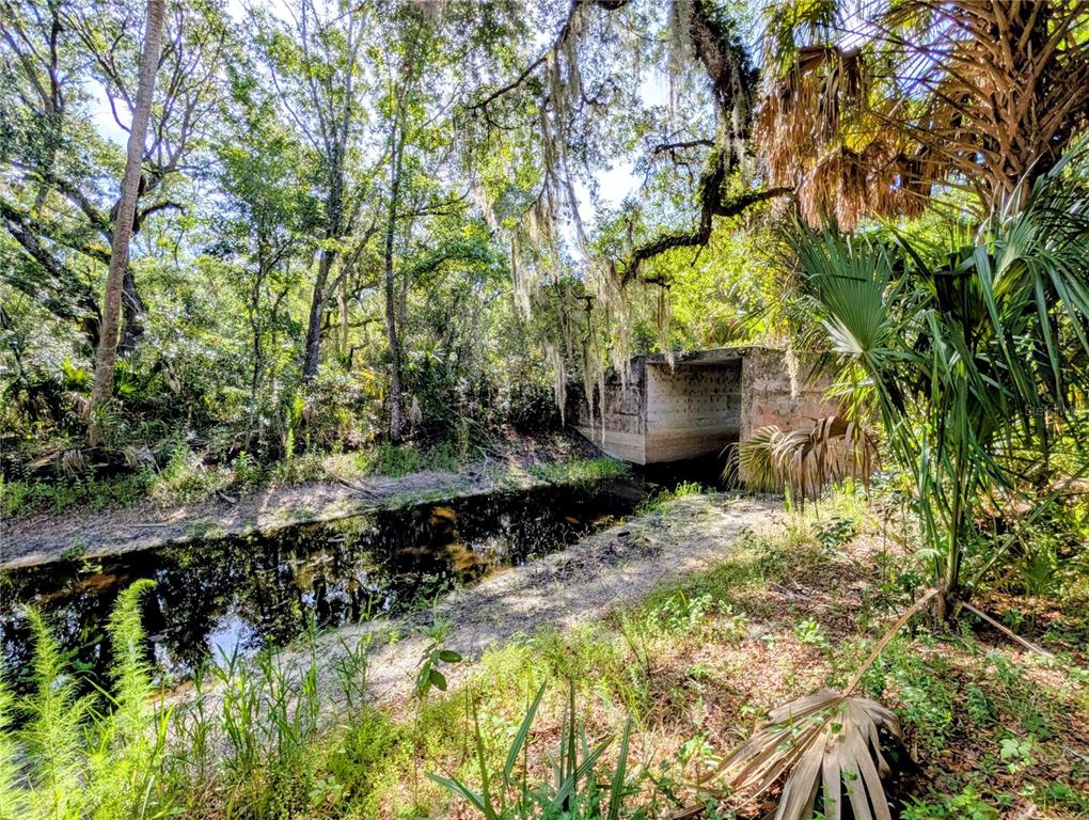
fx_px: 378
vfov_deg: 94.6
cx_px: 544
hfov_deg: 110.5
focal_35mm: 12
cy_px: 410
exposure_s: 1/1300
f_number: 1.7
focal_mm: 2.02
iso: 46
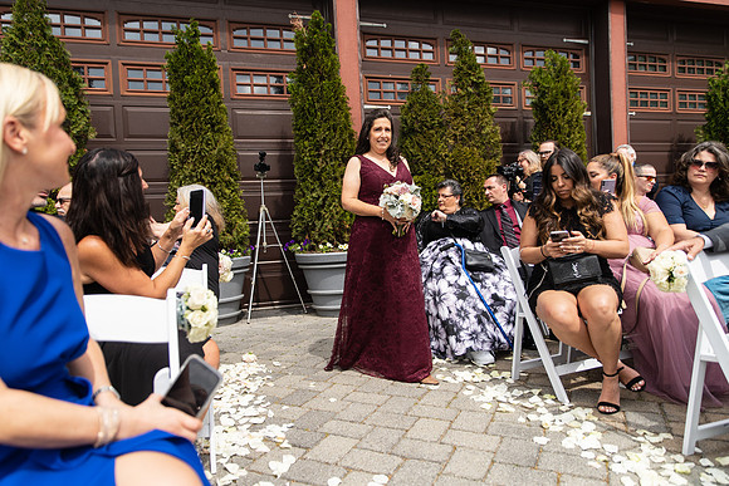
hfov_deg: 73.7
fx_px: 486
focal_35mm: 24
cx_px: 364
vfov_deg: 53.2
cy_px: 243
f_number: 2.8
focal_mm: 24
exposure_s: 1/1600
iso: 125
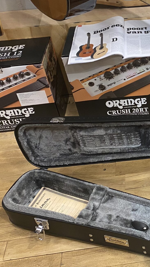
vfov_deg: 37.2
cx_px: 214
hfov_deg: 19.2
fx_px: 396
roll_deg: +3.3
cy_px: 117
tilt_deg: -39.4
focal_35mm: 56
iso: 200
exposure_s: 1/50
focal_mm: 4.25
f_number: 1.8
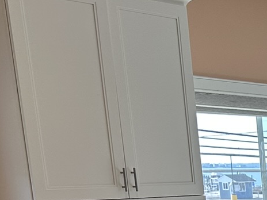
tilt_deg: -13.9
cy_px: 367
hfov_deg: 15.3
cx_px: 516
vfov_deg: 12.6
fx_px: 818
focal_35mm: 106
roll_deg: +0.2
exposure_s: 1/337
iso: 80
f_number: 1.78
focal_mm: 6.86
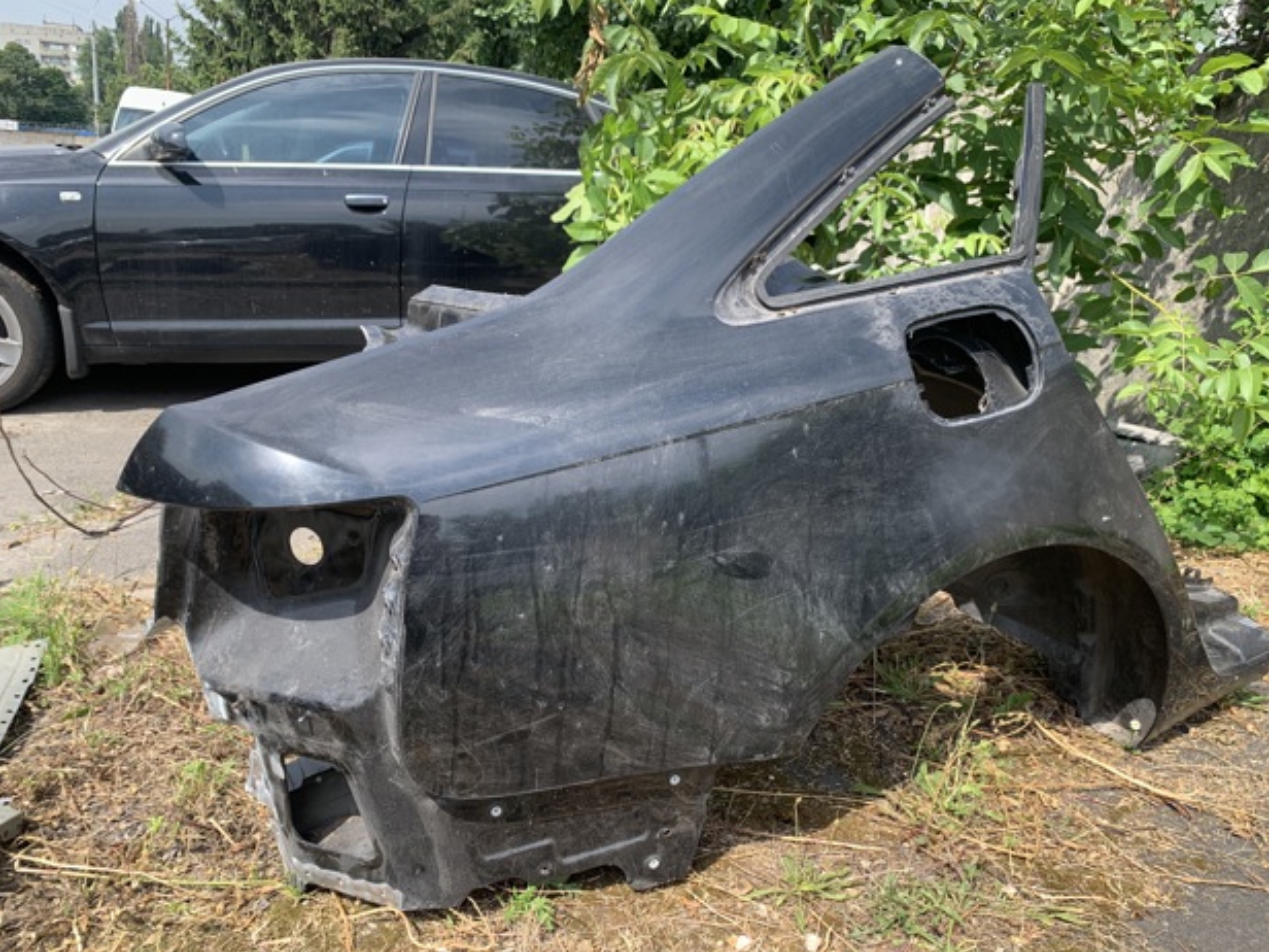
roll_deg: -4.1
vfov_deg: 51.4
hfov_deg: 65.3
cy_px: 485
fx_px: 990
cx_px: 637
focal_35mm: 27
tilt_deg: -15.1
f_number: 1.8
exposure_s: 1/822
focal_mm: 4.25
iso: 25
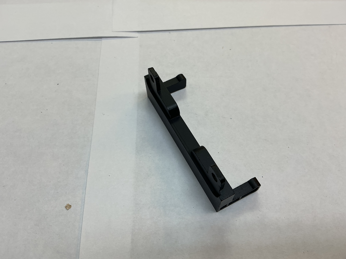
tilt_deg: -60.2
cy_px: 130
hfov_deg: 61.7
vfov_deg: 48.2
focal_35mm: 29
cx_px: 173
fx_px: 290
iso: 25
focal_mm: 3
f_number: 1.8
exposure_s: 1/120
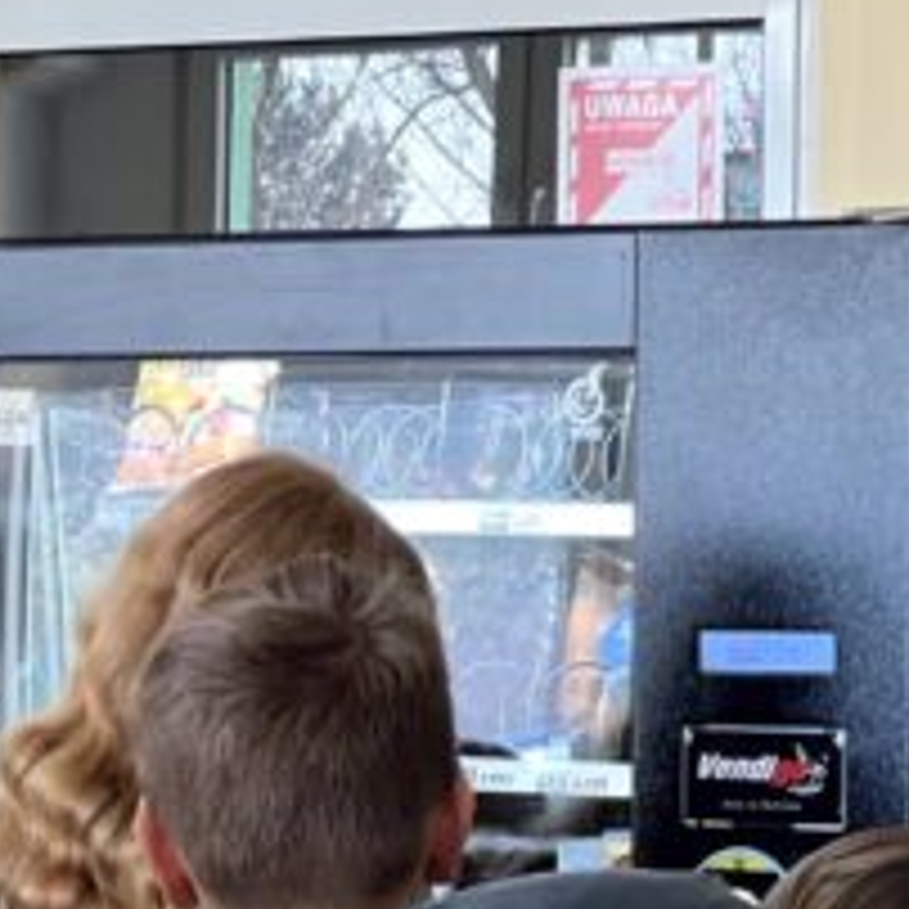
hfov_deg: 8.7
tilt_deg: -3.9
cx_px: 387
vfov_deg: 8.6
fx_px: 6001
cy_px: 954
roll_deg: -1.1
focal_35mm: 202
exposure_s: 1/60
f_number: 2.8
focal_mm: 9
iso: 320
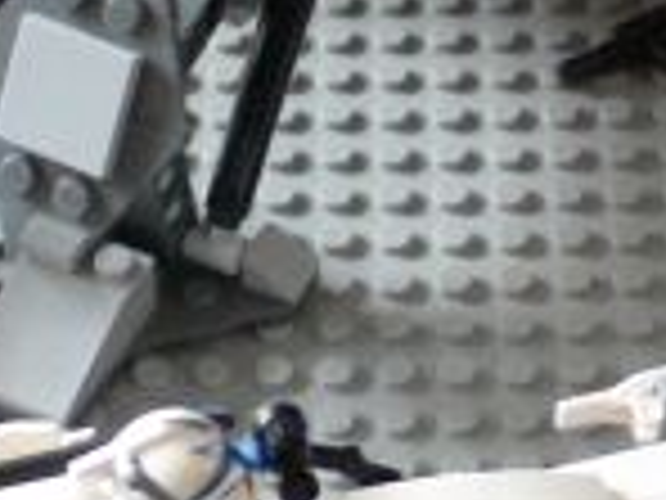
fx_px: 2828
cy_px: -50
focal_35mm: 147
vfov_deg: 10.0
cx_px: 328
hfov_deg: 13.4
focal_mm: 6.3
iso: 200
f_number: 2.8
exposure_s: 1/5
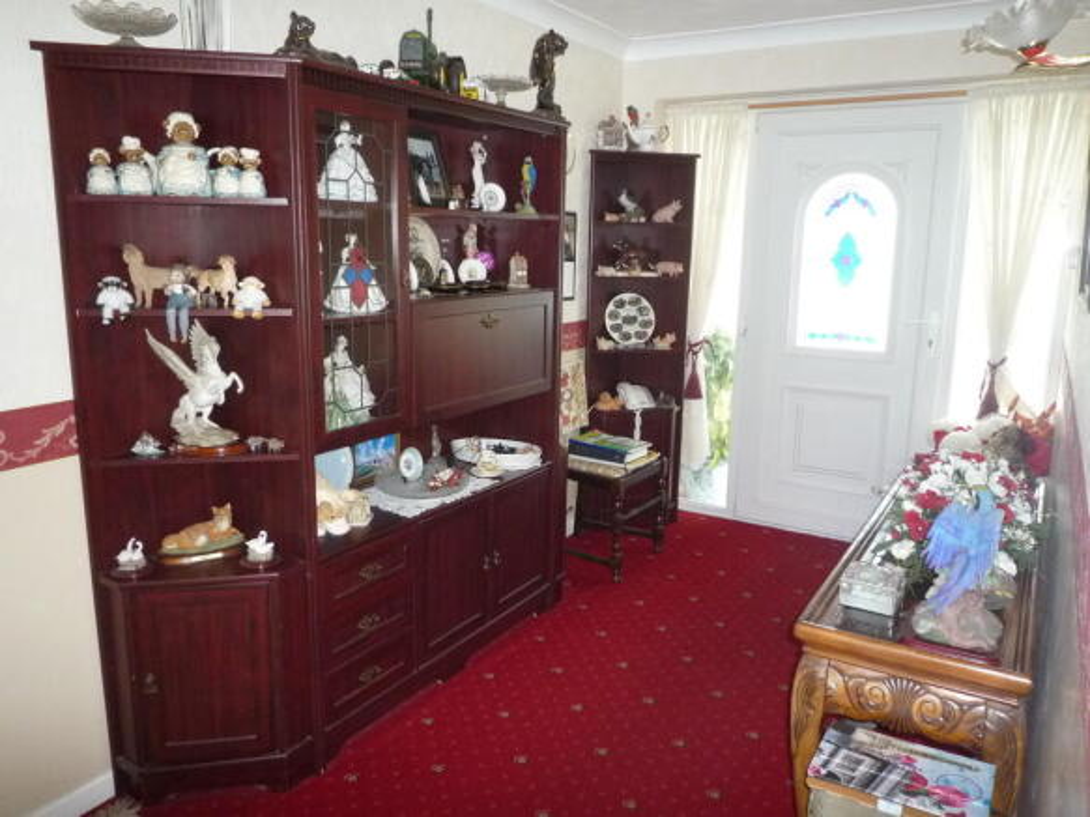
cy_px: 408
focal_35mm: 25
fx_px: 787
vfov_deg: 54.9
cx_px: 545
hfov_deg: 69.4
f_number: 2.8
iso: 400
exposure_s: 1/30
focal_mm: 4.4
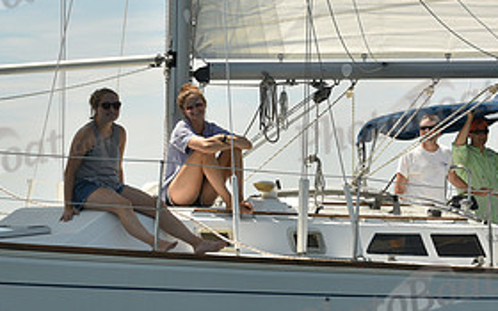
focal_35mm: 148
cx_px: 205
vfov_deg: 8.8
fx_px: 2009
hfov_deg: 14.1
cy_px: 232
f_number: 7.1
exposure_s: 1/1600
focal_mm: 70
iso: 320
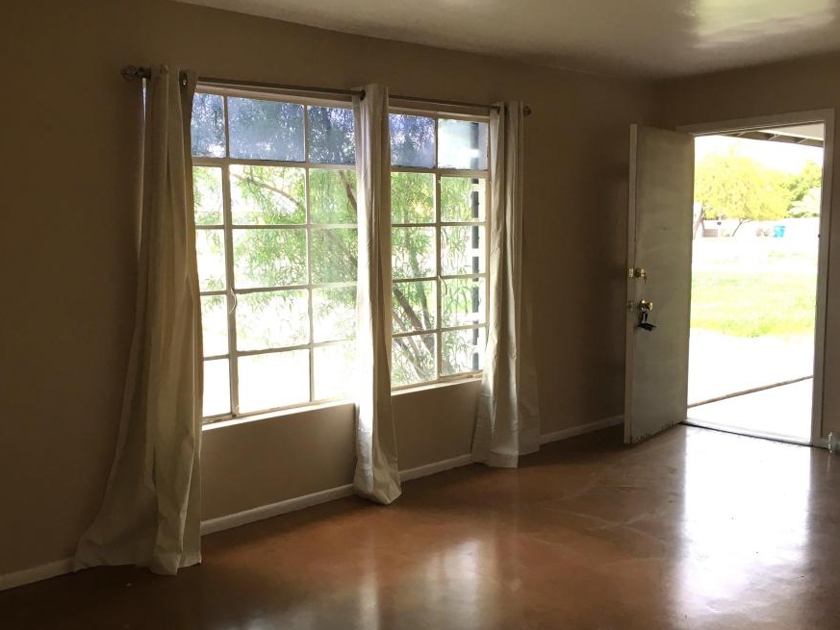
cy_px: 336
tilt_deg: -7.6
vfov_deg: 41.8
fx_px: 825
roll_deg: +0.9
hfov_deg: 53.8
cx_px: 375
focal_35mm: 34
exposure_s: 1/30
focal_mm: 4.15
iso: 25
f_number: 2.2
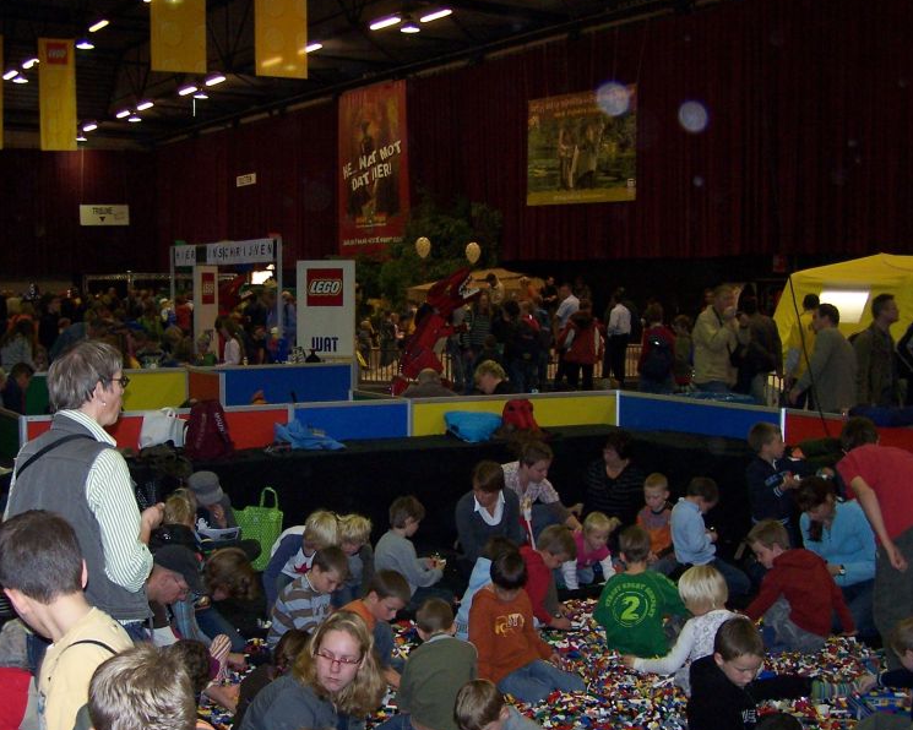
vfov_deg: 29.6
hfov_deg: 36.6
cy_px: 432
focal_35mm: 51
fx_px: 1378
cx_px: 411
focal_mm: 6.3
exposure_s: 1/45
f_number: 2.8
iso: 140
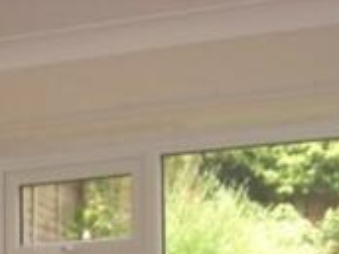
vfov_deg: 10.9
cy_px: 428
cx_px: -11
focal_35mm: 129
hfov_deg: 15.0
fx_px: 1263
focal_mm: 7.9
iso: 80
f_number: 2.8
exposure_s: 1/125
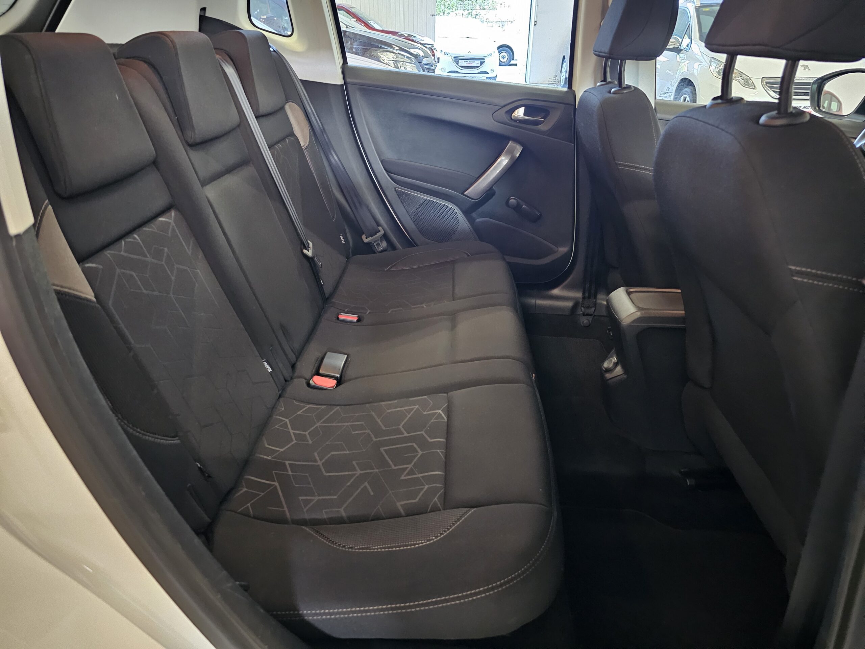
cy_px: 324
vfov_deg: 58.9
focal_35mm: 23
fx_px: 575
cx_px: 432
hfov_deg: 73.9
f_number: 1.7
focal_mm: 6.3
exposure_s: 1/20
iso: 1600
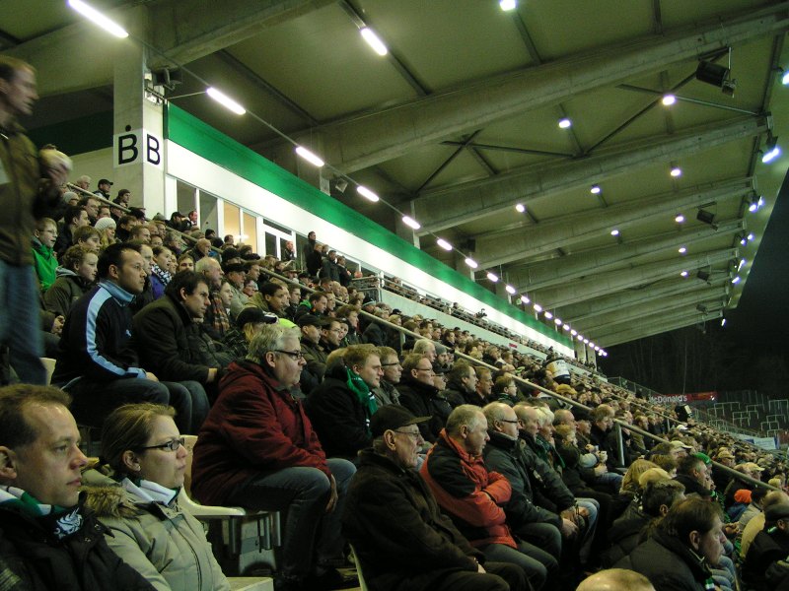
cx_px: 394
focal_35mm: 38
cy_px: 296
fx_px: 866
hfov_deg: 49.0
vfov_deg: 37.7
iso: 200
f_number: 2.8
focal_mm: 5.8
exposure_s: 1/25
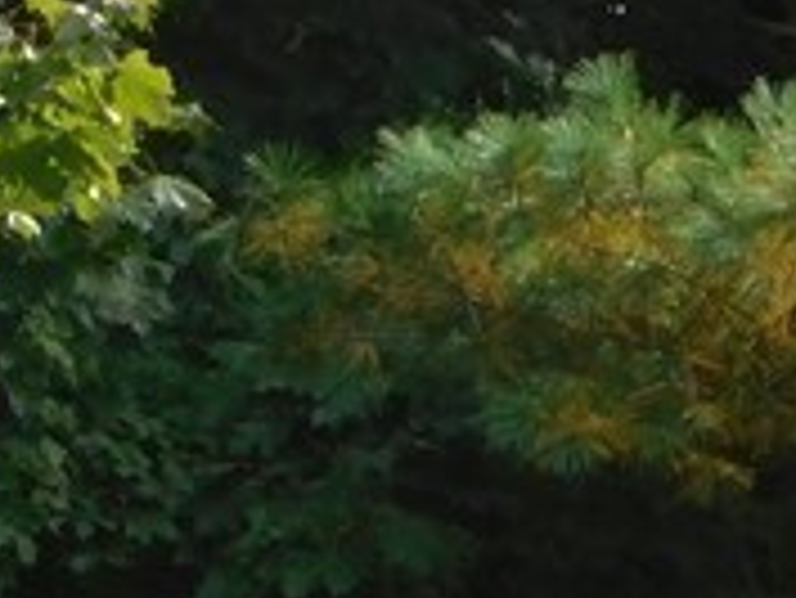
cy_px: 1497
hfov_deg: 3.0
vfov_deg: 2.2
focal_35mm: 666
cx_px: -202
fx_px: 15325
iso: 125
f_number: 4.8
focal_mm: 20.3
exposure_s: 1/200
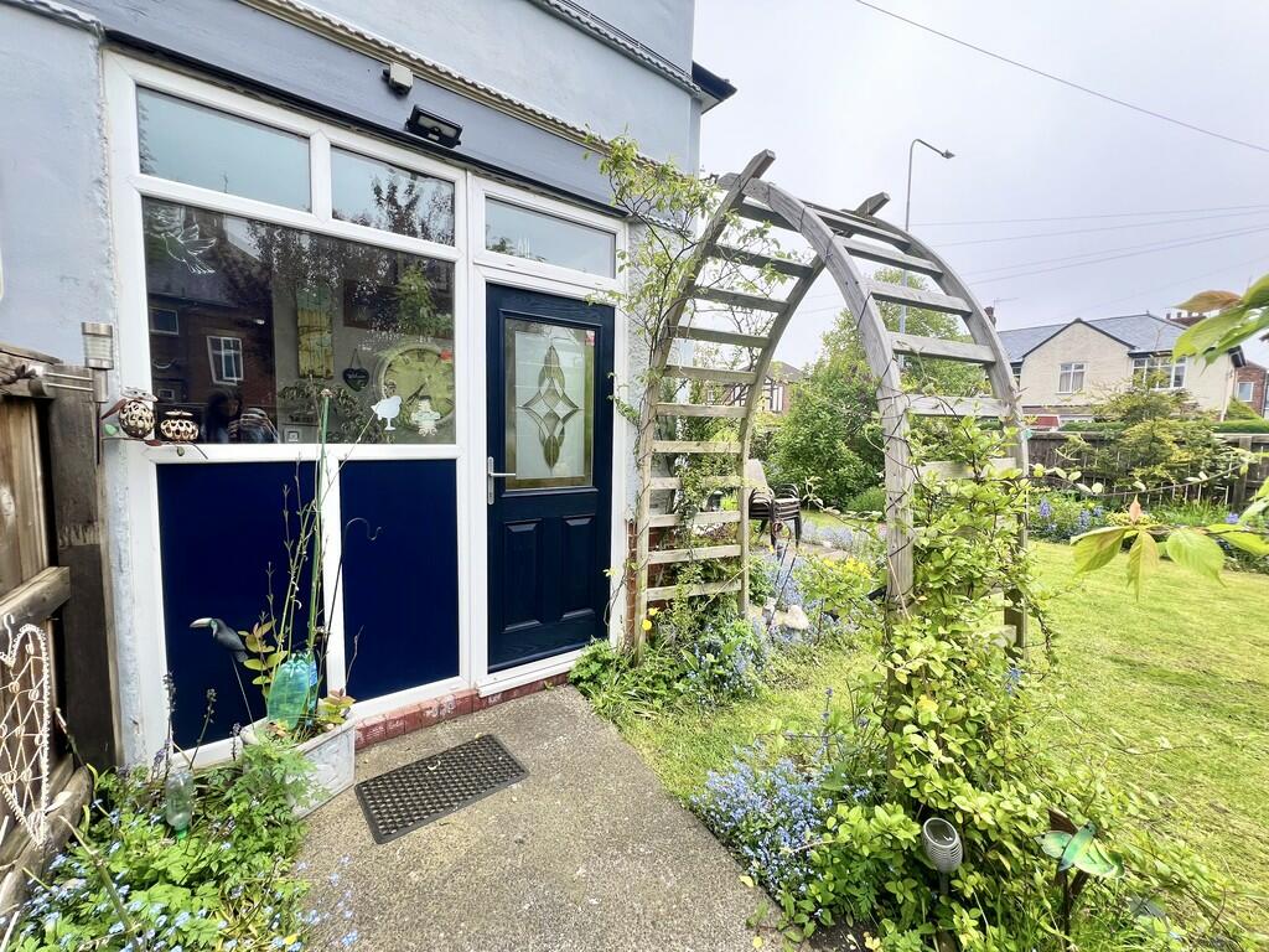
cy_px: 476
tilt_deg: -5.7
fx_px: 477
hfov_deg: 106.2
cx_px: 634
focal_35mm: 13
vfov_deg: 89.9
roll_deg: -1.5
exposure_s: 1/430
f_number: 1.8
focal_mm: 1.57
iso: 32
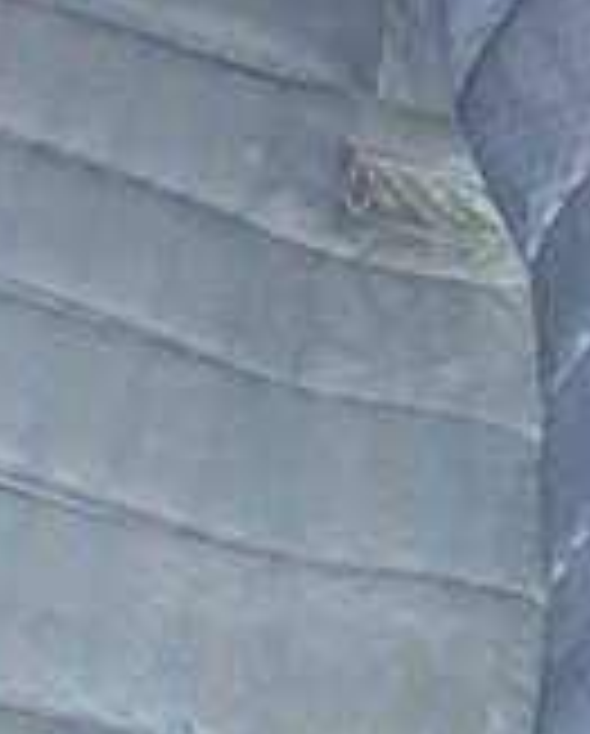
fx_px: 1741
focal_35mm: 80
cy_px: -189
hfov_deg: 19.2
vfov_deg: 21.7
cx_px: 351
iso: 640
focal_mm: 3.6
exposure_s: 1/17
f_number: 1.9
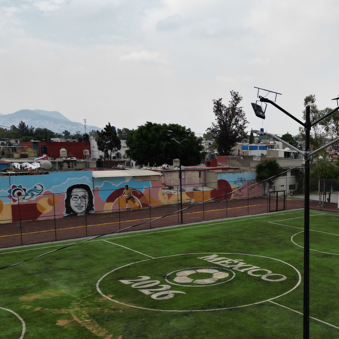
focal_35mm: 42
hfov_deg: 38.5
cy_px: 206
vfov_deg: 39.8
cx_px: 272
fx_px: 465
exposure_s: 1/2500
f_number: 1.7
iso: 100
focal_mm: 6.72
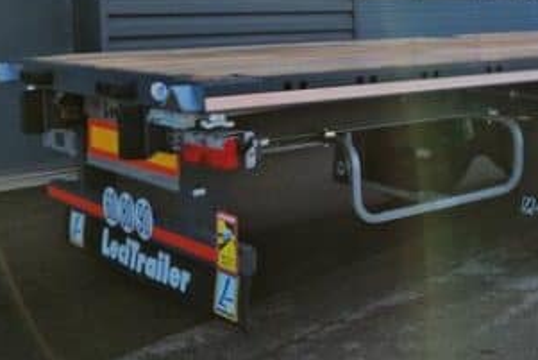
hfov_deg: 30.1
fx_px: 912
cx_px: 567
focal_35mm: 61
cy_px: 47
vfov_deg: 21.8
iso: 50
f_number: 1.8
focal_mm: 5.4
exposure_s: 1/488
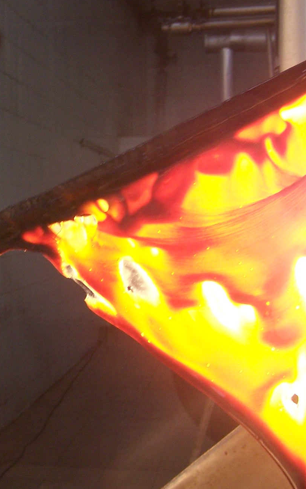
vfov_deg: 29.0
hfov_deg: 17.8
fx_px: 947
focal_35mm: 71
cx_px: -23
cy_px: 244
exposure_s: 1/30
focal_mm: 6.3
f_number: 2.8
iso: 140
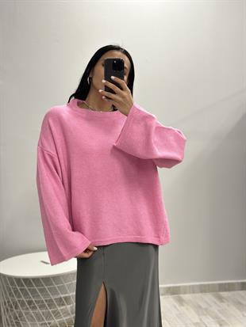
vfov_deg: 39.6
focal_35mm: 48
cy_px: 164
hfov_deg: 30.3
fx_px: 455
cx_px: 123
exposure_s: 1/50
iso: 125
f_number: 1.78
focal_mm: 6.86
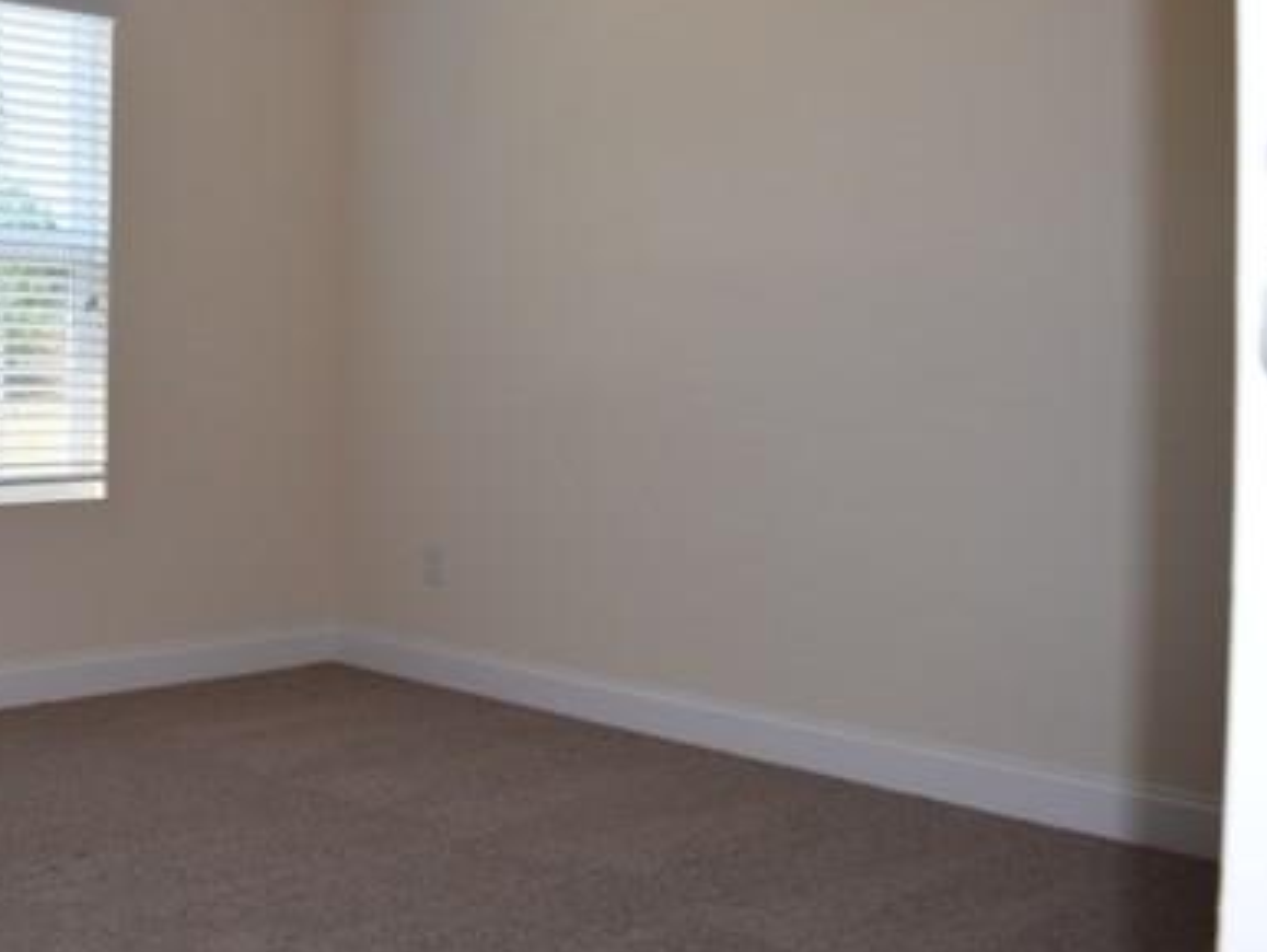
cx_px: 240
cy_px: 346
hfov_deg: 41.8
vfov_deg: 33.4
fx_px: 1575
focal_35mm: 43
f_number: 5.6
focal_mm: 18
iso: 320
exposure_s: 1/125
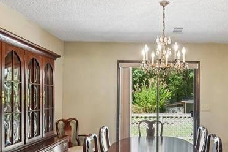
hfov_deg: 57.7
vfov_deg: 41.2
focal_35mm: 32
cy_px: 100
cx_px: 158
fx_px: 199
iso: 320
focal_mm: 14.7
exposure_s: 1/10
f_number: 8
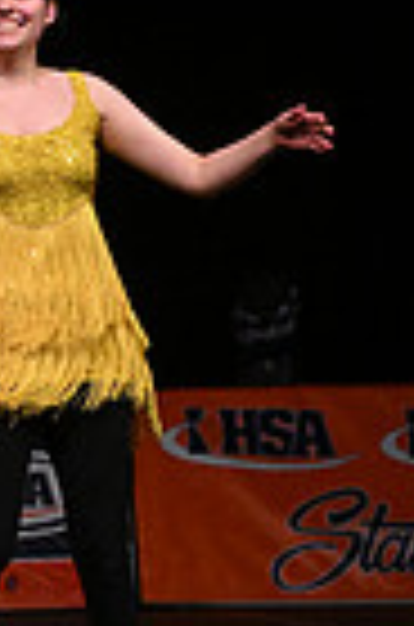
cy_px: 277
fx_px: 5807
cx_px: -842
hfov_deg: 4.0
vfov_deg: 6.2
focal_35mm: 335
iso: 6400
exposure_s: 1/1000
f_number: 4
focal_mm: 80
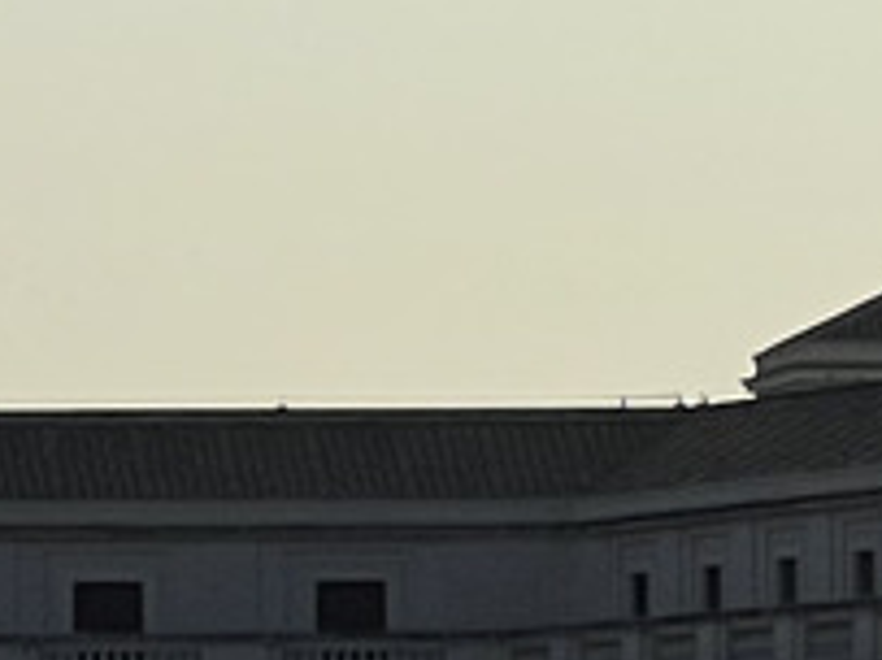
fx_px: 15431
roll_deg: +0.2
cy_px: 534
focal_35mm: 606
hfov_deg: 3.2
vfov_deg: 2.5
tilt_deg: +2.3
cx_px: -1277
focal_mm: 9
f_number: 2.8
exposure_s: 1/3125
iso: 25
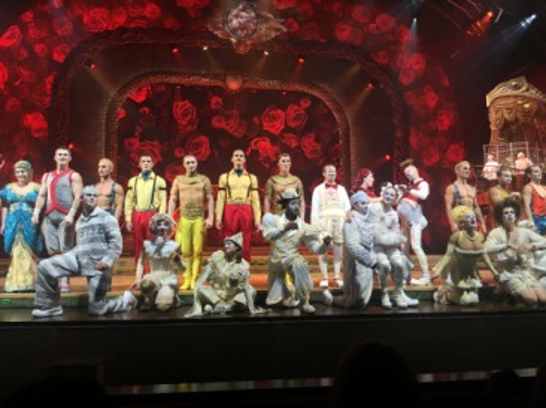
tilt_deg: +5.8
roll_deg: +0.7
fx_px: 457
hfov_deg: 61.7
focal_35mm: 29
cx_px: 273
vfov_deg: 48.2
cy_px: 204
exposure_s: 1/40
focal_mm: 4.15
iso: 25
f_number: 2.2
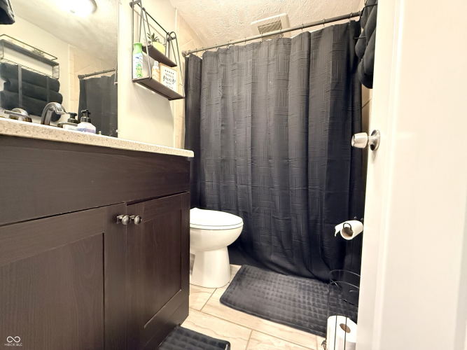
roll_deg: -1.7
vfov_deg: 85.7
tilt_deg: -2.4
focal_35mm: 14
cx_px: 234
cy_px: 175
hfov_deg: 102.1
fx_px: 189
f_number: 2.2
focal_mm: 2.22
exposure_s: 1/40
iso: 1250
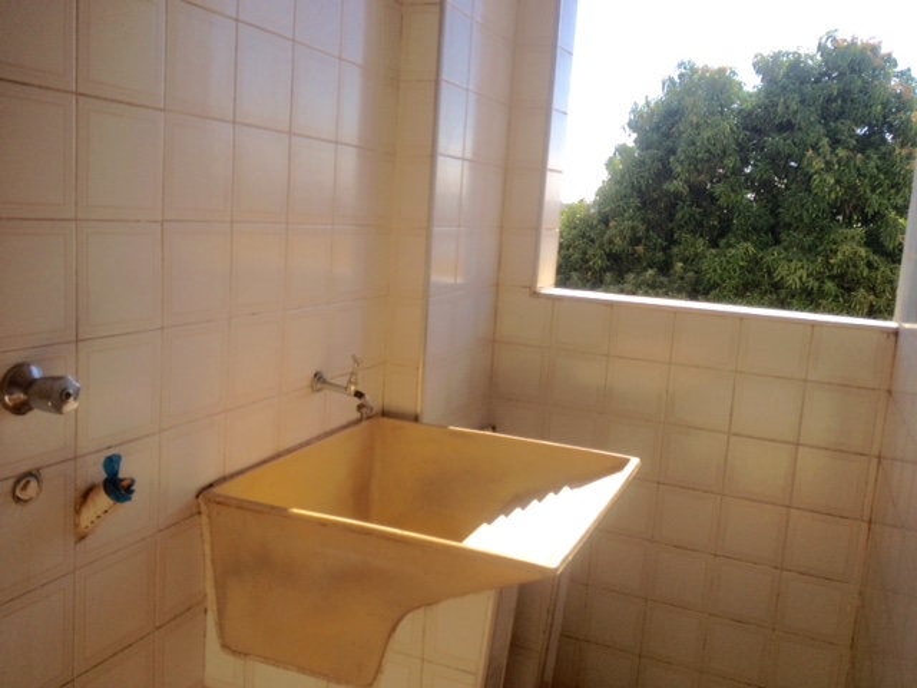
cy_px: 344
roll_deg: +0.9
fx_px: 927
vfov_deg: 40.7
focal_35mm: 35
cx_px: 458
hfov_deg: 52.6
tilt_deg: -10.9
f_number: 2.4
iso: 50
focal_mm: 4.28
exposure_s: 1/681
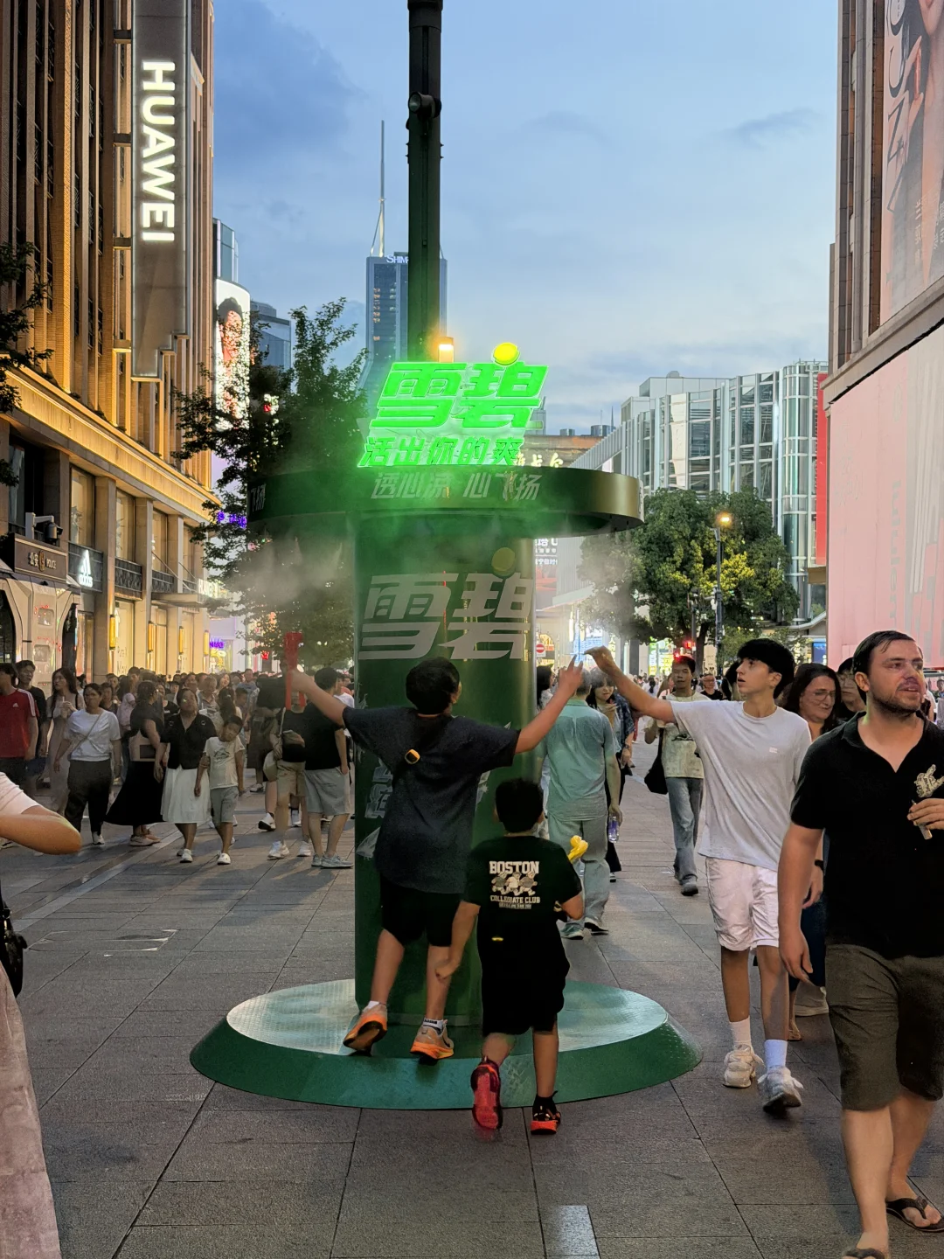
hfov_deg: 30.3
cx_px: 472
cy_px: 630
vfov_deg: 39.7
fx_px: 1745
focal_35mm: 48
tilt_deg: +0.2
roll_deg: -0.3
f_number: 1.78
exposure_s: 1/60
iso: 200
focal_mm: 6.76
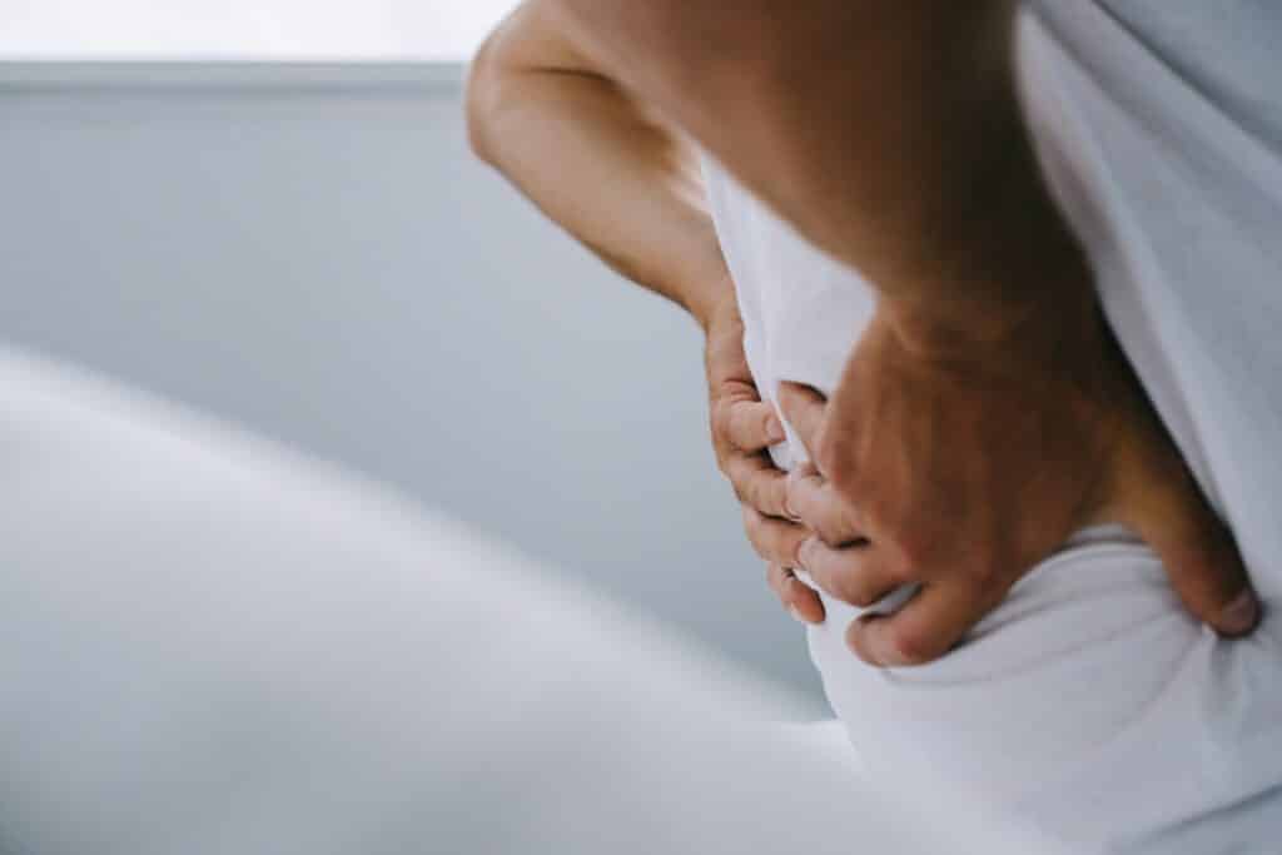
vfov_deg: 27.0
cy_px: 428
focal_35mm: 50
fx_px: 1781
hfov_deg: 39.6
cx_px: 641
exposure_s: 1/200
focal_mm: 50
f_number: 4
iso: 800
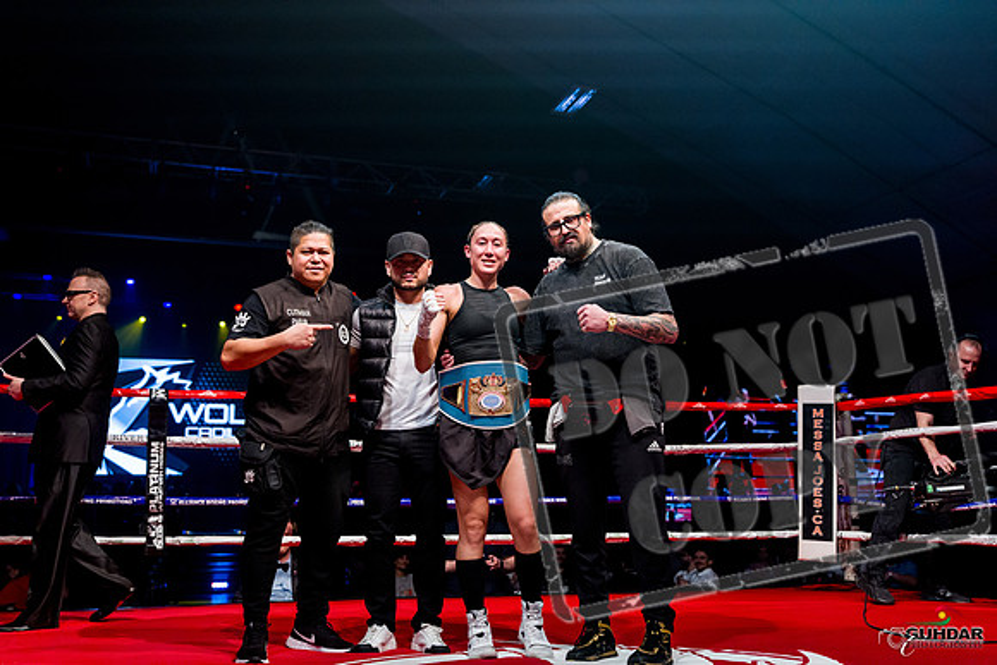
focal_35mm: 36
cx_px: 498
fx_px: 997
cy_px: 332
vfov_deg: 36.9
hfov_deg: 53.1
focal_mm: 36
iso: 3200
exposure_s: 1/1000
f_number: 2.8
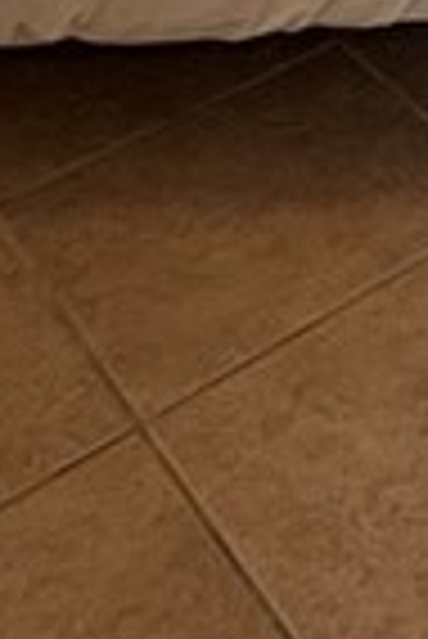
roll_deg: -0.3
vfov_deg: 13.9
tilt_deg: -6.4
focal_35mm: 105
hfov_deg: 11.3
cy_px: -878
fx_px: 1868
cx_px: 955
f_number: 2.2
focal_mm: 2.22
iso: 200
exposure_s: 1/120
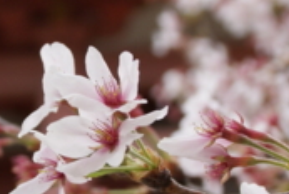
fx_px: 1335
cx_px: 94
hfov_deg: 12.3
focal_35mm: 166
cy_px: 123
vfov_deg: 8.3
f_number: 5.6
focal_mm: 30
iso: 100
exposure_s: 1/80
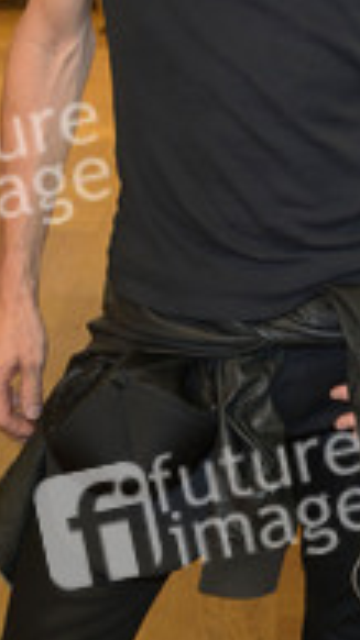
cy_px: 16
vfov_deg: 21.7
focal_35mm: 95
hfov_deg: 12.7
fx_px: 1614
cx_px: 301
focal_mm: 44
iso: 1250
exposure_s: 1/160
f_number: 5.6
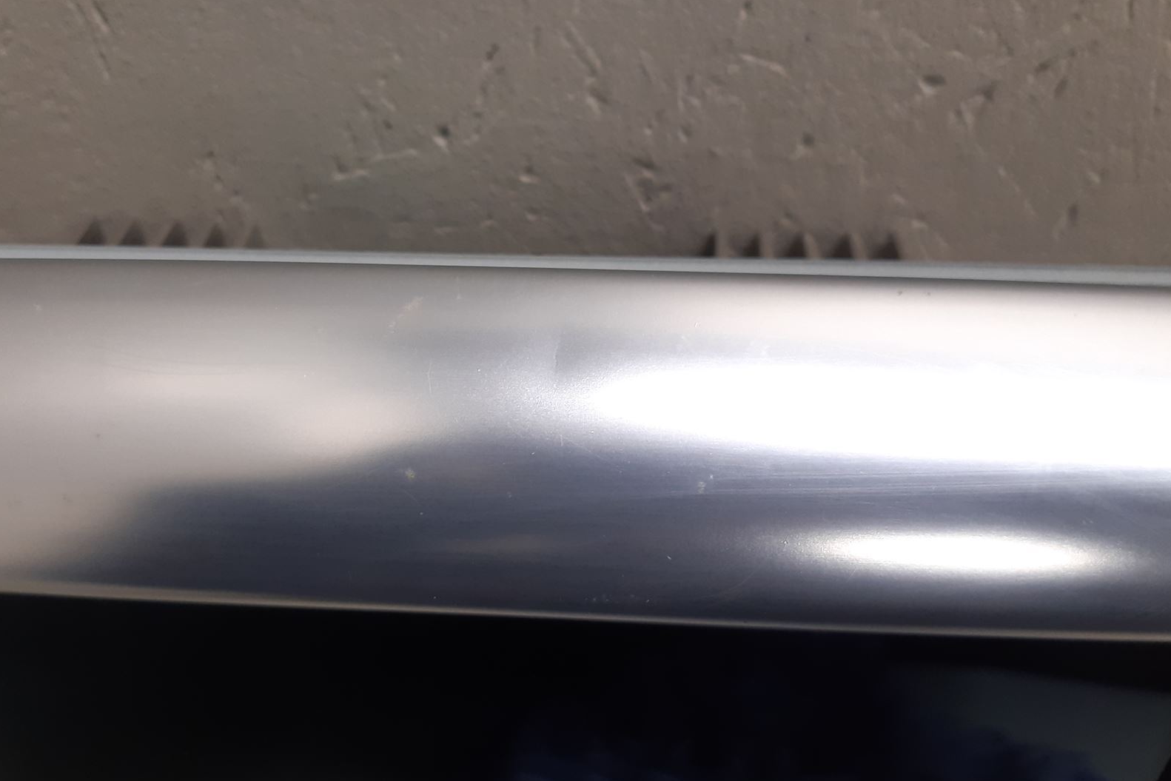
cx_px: 494
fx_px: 1138
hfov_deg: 54.2
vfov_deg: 37.9
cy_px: 375
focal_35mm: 35
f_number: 1.7
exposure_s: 1/50
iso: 125
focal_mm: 3.93
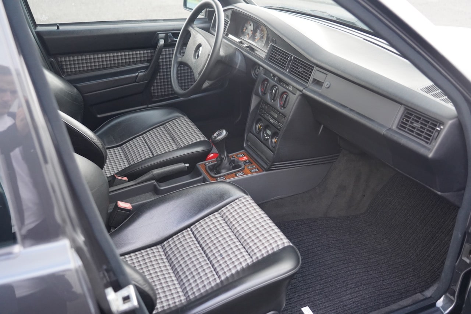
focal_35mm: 35
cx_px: 236
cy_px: 157
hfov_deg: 54.4
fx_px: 458
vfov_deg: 37.9
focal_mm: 35
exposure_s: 1/160
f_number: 4
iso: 3200
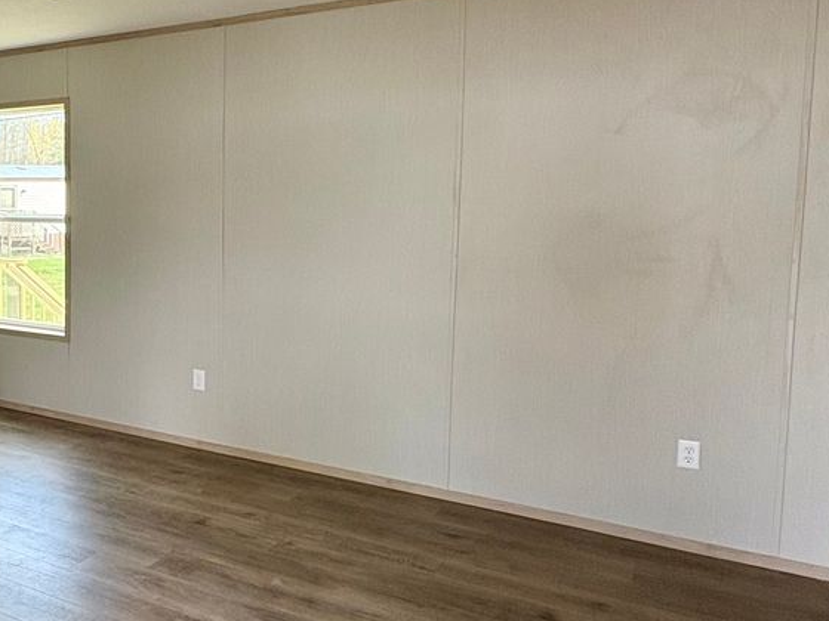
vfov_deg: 40.6
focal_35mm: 35
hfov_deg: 47.1
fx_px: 838
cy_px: 262
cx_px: 75
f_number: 2.2
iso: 160
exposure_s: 1/99
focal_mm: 2.22
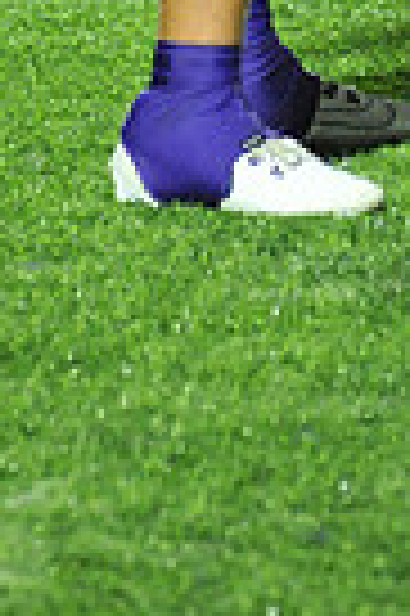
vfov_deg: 2.4
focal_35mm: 847
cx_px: 324
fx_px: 14505
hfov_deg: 1.6
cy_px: -665
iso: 4000
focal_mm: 200
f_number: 5.6
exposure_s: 1/320
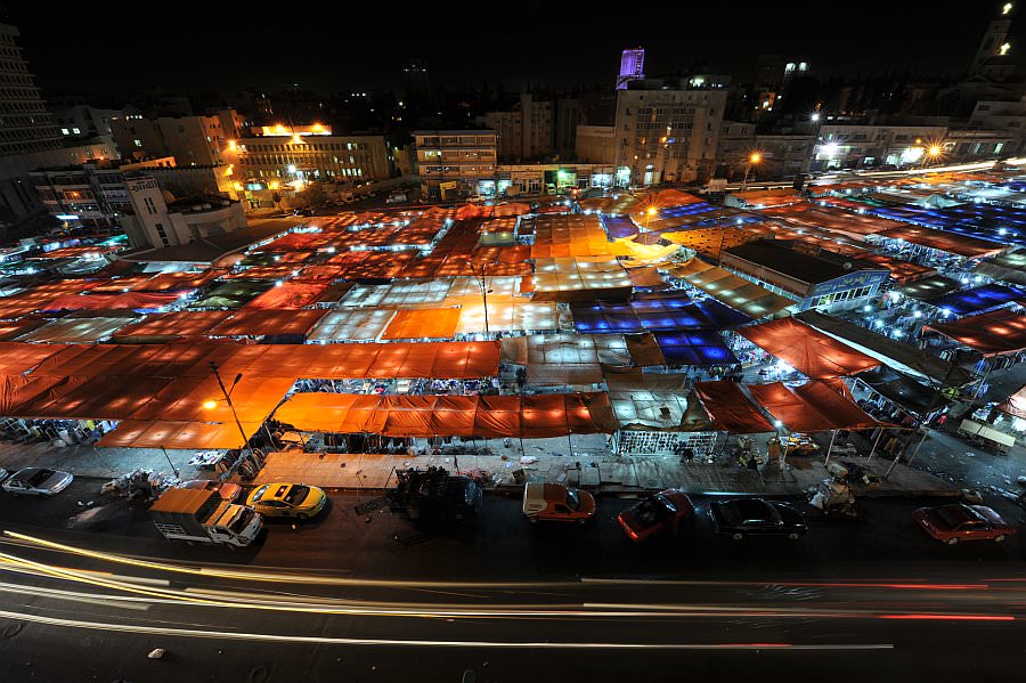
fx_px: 399
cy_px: 342
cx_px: 513
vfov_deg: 81.1
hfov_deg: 104.3
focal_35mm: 14
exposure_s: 8
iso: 200
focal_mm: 14
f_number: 16
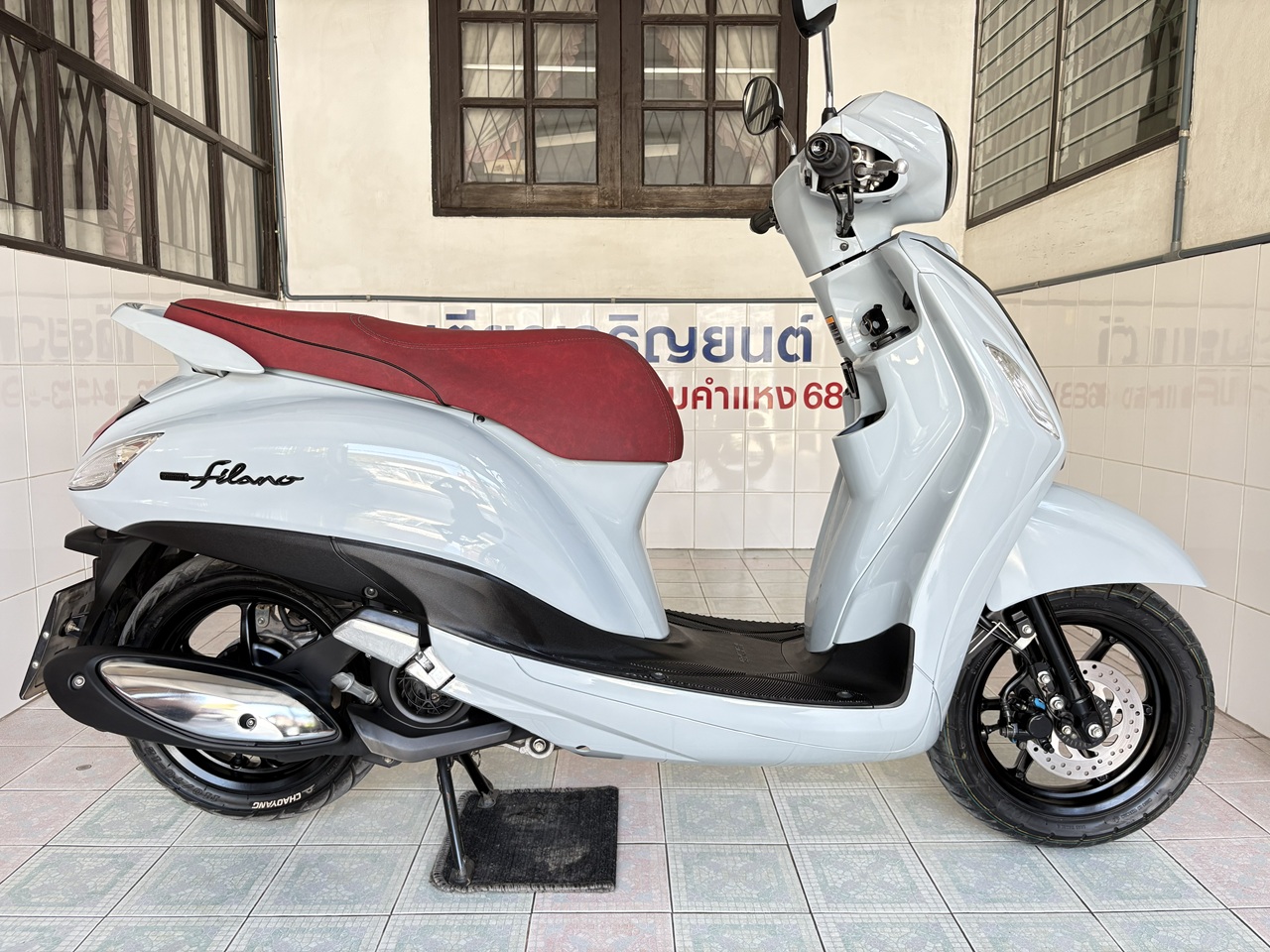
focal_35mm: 26
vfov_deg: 53.1
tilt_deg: -7.1
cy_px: 476
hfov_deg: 67.3
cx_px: 635
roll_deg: +0.5
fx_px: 954
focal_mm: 5.96
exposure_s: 1/122
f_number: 1.6
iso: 100
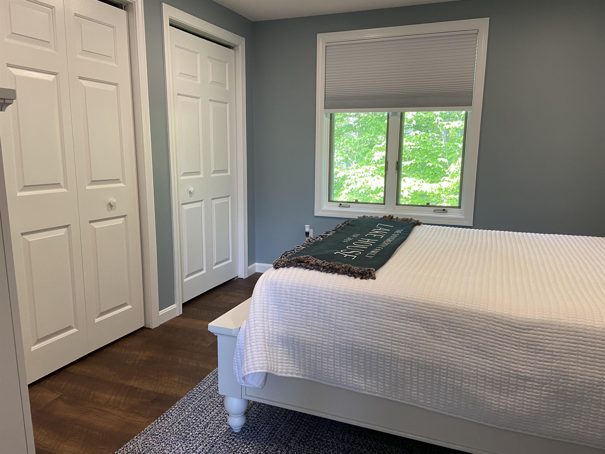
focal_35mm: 26
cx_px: 302
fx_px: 454
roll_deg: +0.2
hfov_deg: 67.3
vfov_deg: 53.1
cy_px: 227
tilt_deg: -11.4
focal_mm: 4.25
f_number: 1.8
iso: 100
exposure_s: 1/60
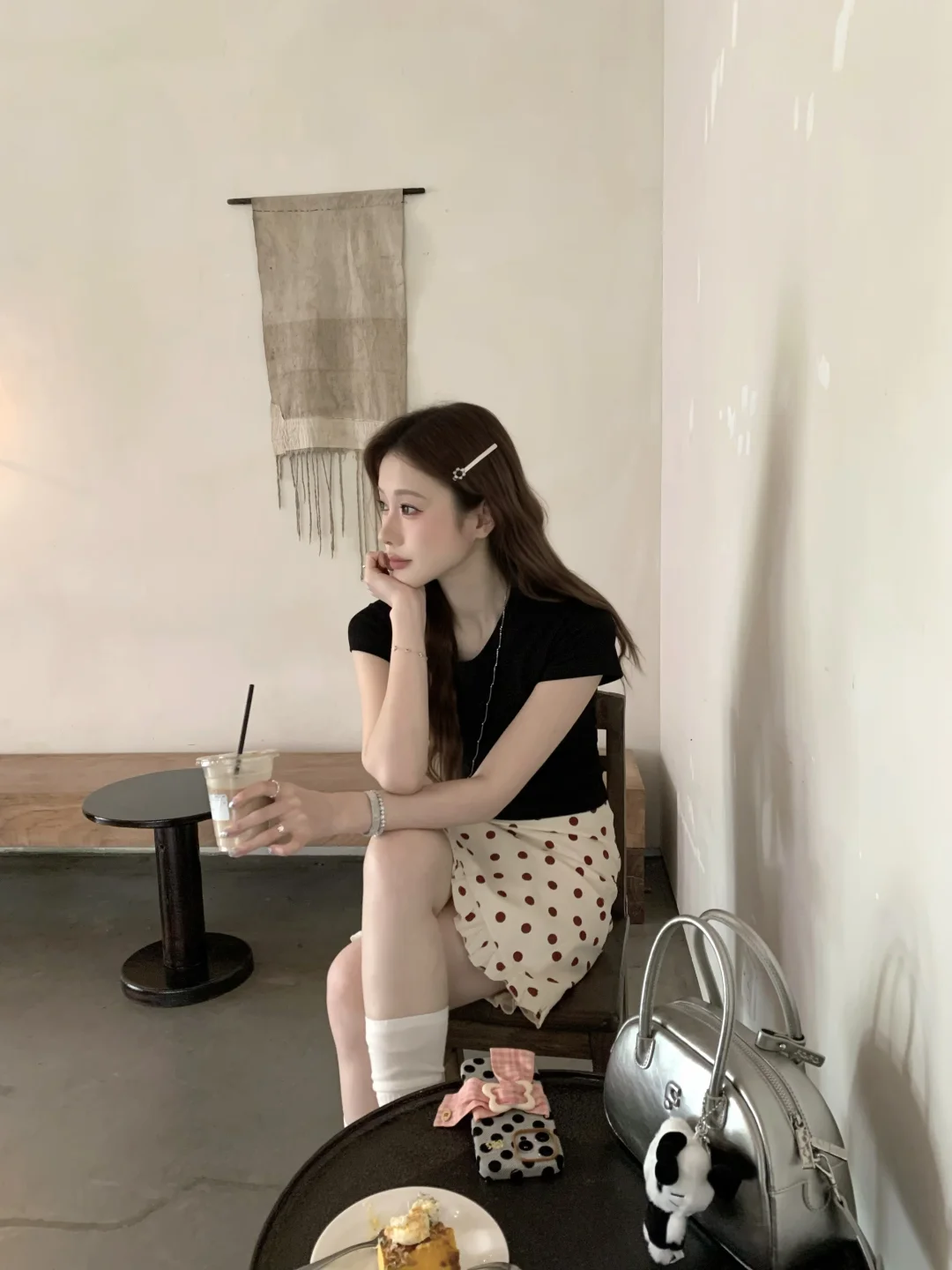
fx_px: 953
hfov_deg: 53.1
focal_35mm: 26
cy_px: 635
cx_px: 476
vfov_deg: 67.3
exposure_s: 1/50
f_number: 1.8
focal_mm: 4.25
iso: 320
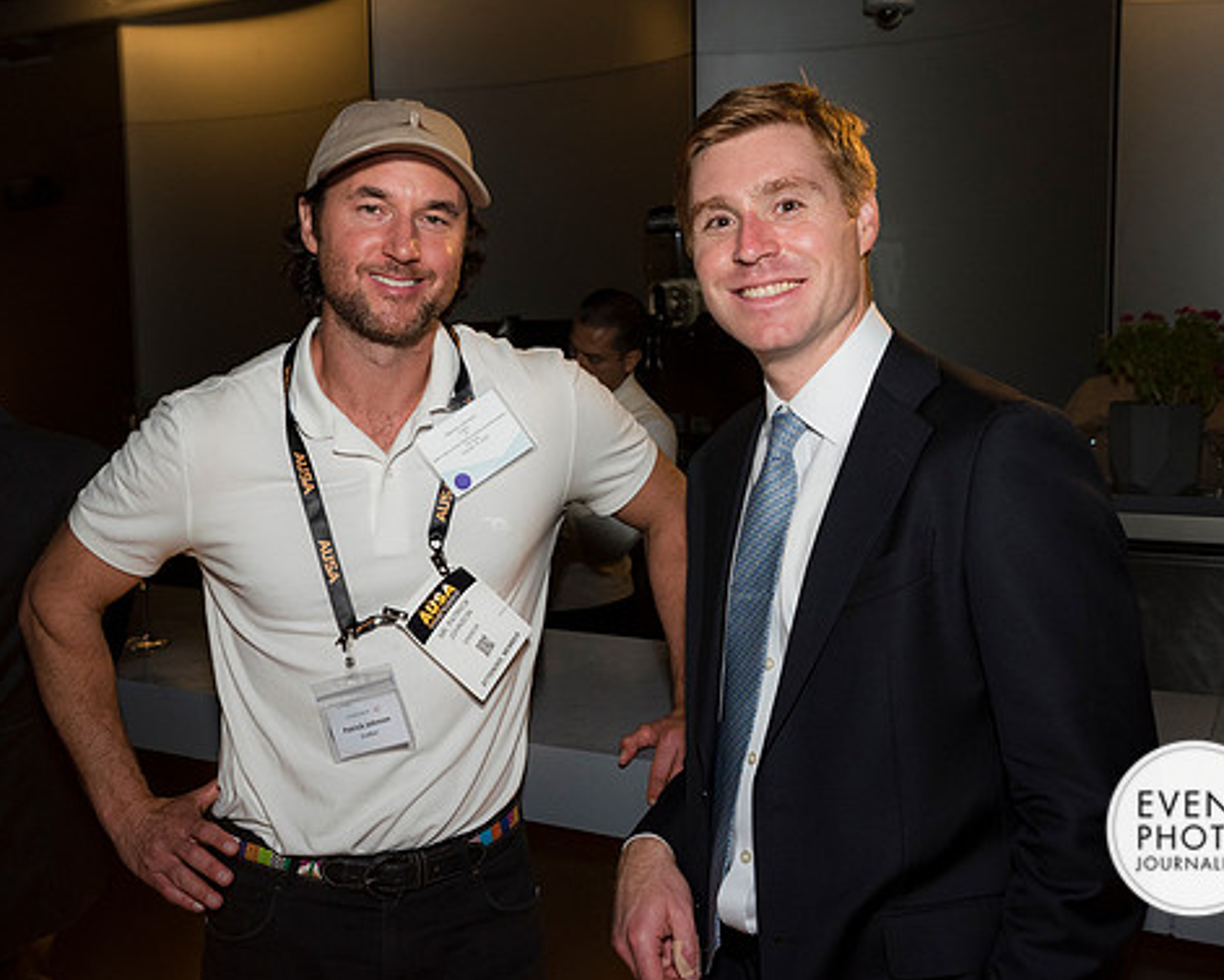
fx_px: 1341
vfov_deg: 40.1
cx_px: 616
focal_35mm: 37
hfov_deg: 49.1
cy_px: 498
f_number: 5.6
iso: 1250
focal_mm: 32
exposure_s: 1/125
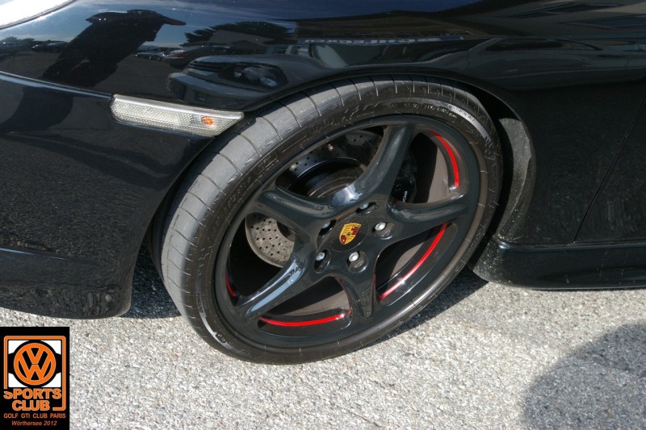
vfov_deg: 21.1
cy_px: 215
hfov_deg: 31.2
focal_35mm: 64
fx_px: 1157
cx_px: 323
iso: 200
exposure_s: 1/125
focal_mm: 43
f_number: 8
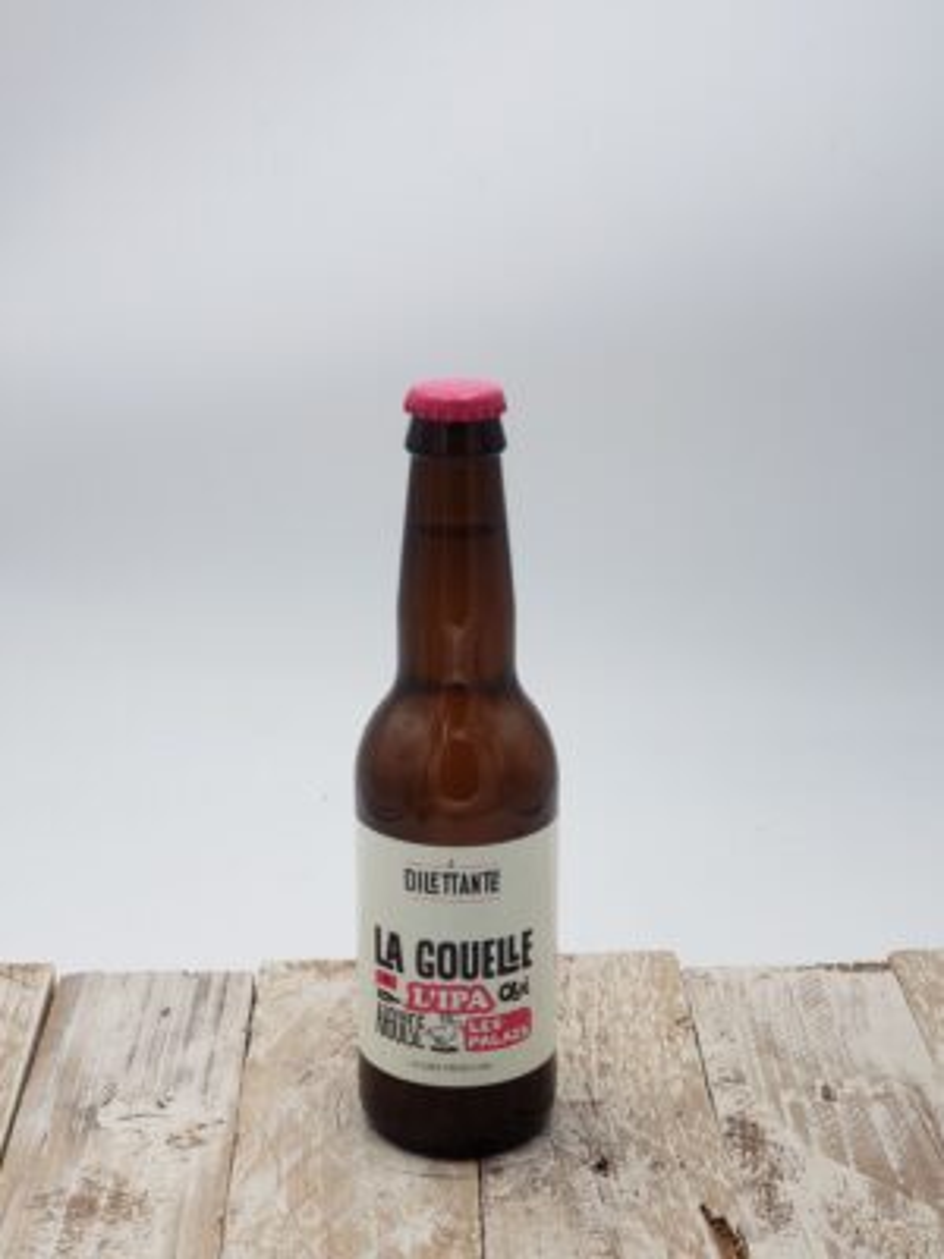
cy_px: 630
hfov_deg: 28.0
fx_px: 1891
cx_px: 472
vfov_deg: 36.8
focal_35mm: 52
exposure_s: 1/30
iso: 32
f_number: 2.4
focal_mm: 6
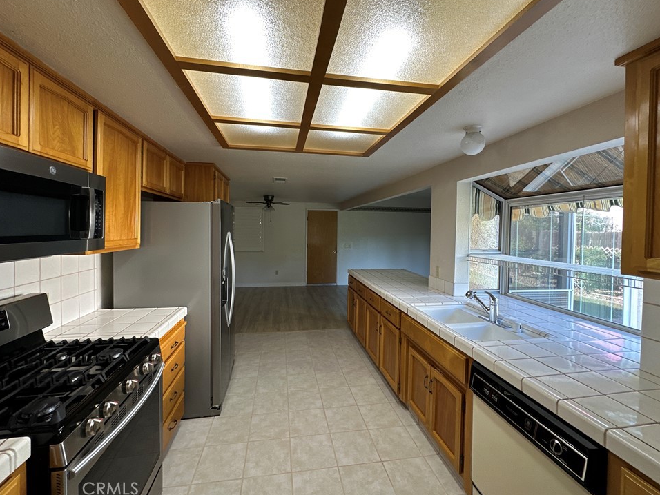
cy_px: 233
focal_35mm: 15
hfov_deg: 98.2
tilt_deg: -1.3
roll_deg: -0.9
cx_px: 324
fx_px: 286
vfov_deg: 81.7
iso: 160
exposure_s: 1/120
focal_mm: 2.22
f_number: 2.2
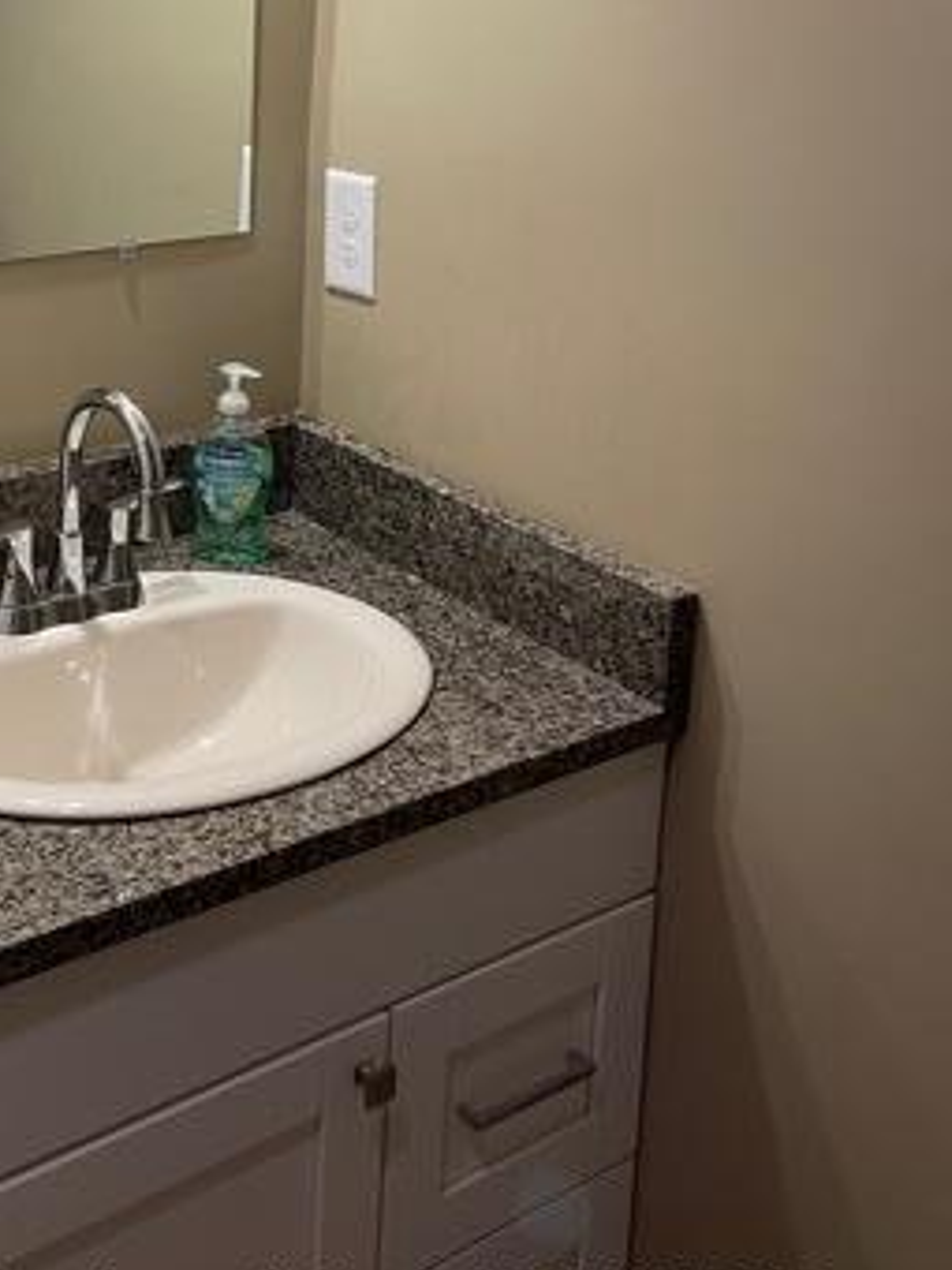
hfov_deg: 29.4
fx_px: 1797
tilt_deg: -11.1
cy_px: 205
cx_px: 295
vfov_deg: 37.2
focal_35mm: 49
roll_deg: -2.7
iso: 100
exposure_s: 1/60
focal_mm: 5.1
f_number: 1.6
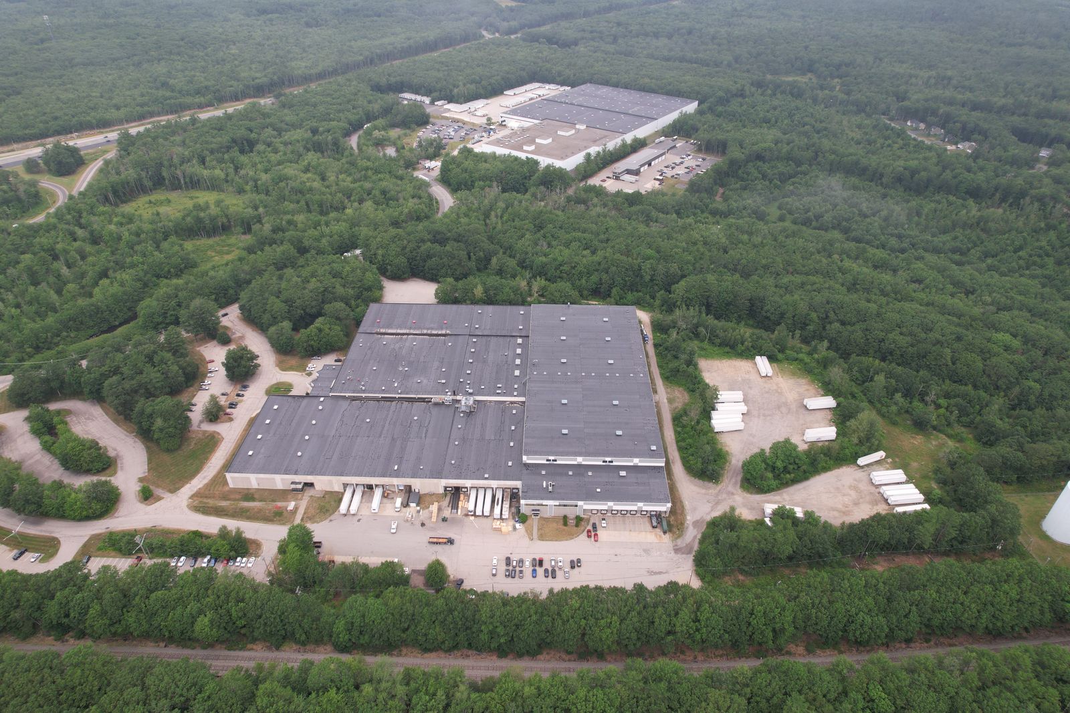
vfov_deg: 57.2
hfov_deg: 78.6
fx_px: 654
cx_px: 535
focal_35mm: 22
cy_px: 356
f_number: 2.8
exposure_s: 1/50
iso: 100
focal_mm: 8.38
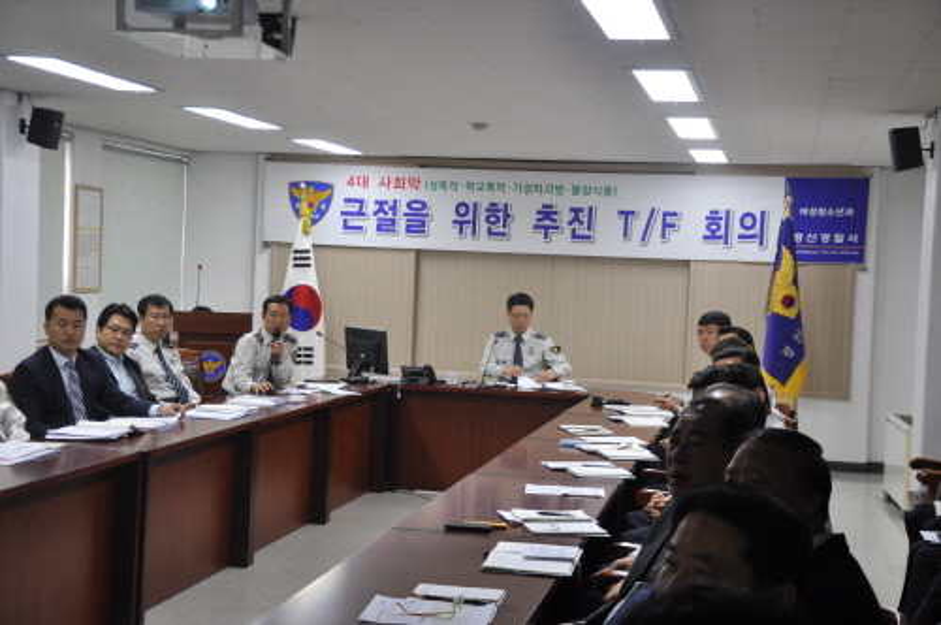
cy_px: 312
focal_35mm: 57
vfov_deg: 23.7
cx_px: 470
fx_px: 1488
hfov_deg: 35.1
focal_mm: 38
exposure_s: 1/30
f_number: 5.6
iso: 360
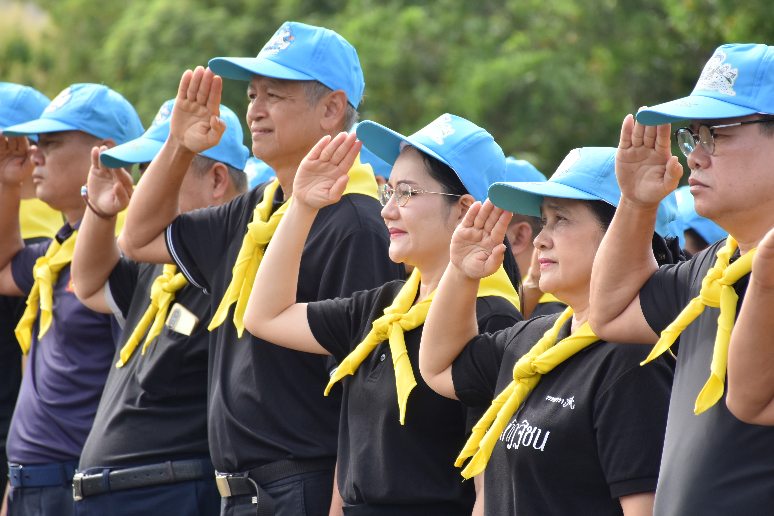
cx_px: 369
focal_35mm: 265
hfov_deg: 7.8
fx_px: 5697
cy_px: 248
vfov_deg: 5.2
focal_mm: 140
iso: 250
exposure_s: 1/500
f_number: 5.6
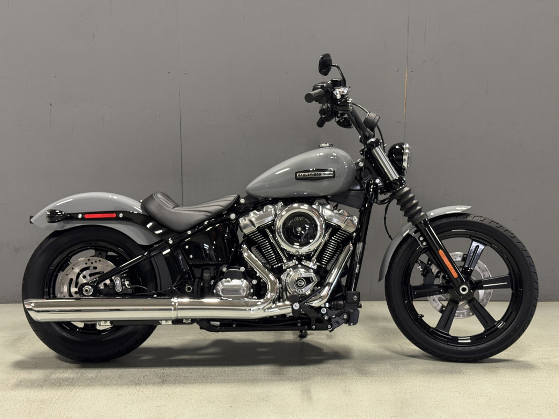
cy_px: 210
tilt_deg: -9.9
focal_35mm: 48
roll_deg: -0.7
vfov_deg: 30.3
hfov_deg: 39.7
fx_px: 775
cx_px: 280
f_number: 1.78
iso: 250
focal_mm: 6.76
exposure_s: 1/60
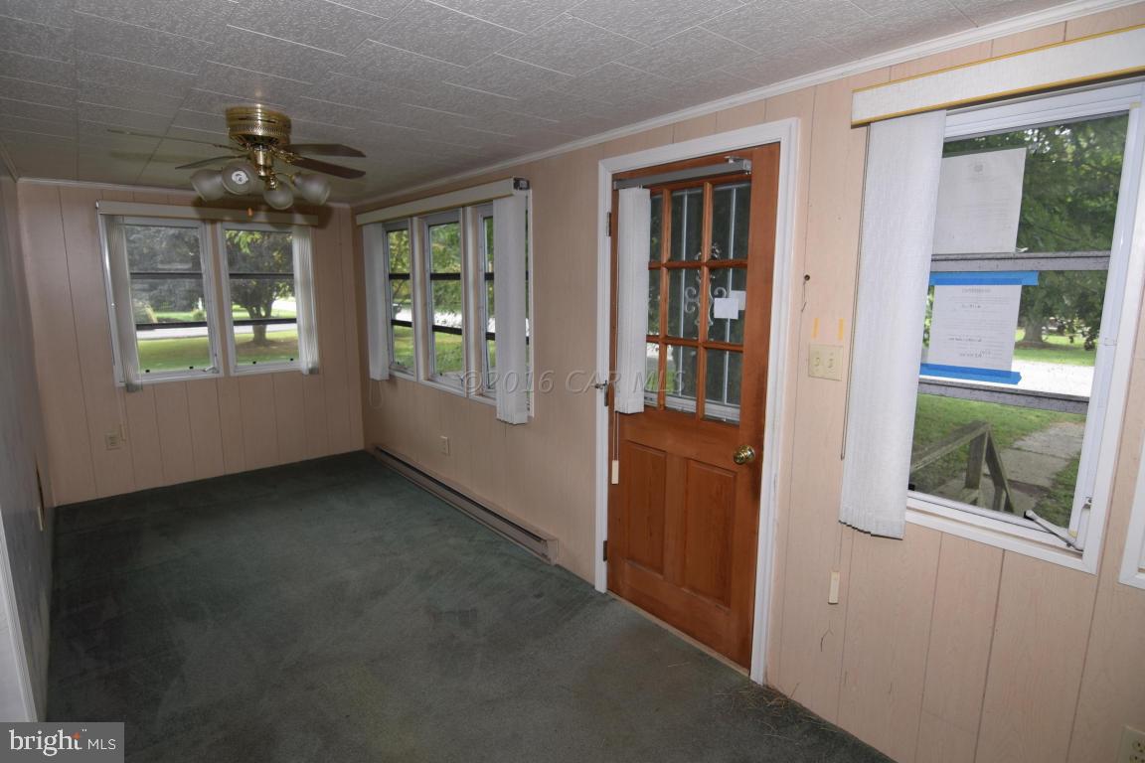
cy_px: 382
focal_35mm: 17
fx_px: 549
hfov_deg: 92.4
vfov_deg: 69.7
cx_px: 572
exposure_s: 1/60
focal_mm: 11.5
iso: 100
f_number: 4
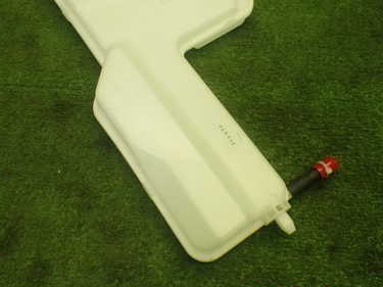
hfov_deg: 39.6
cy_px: 83
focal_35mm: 48
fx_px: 531
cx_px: 167
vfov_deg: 29.9
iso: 250
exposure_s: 1/125
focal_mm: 5.4
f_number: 2.3
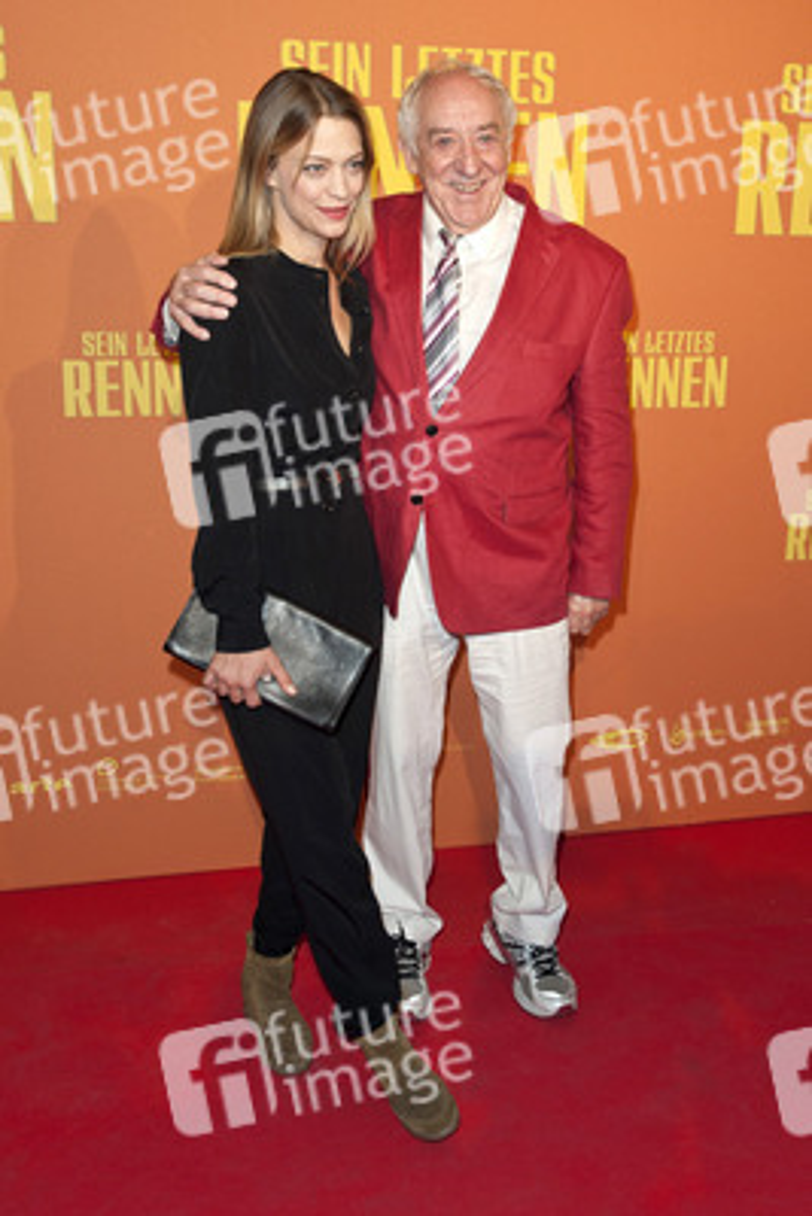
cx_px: 406
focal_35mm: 34
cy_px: 608
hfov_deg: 38.9
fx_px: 1149
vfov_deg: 55.8
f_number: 5.6
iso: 800
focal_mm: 34
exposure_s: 1/250
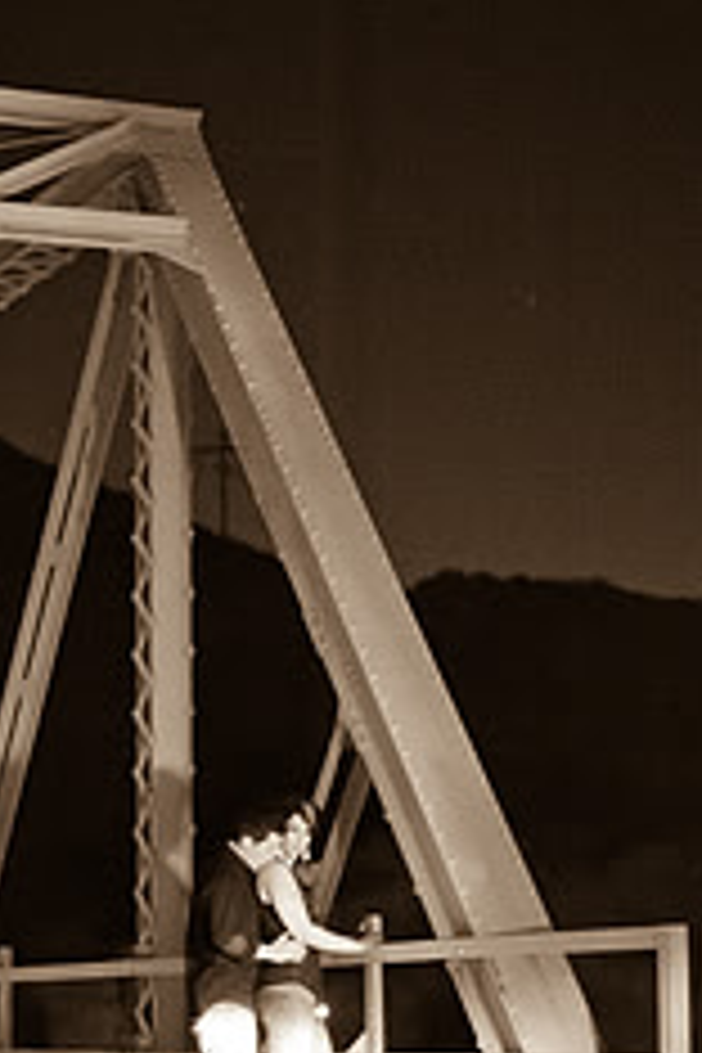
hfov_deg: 14.2
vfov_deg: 21.2
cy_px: 540
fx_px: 2808
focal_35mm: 96
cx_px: 200
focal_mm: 50
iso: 8000
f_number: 1.6
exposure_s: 1/60
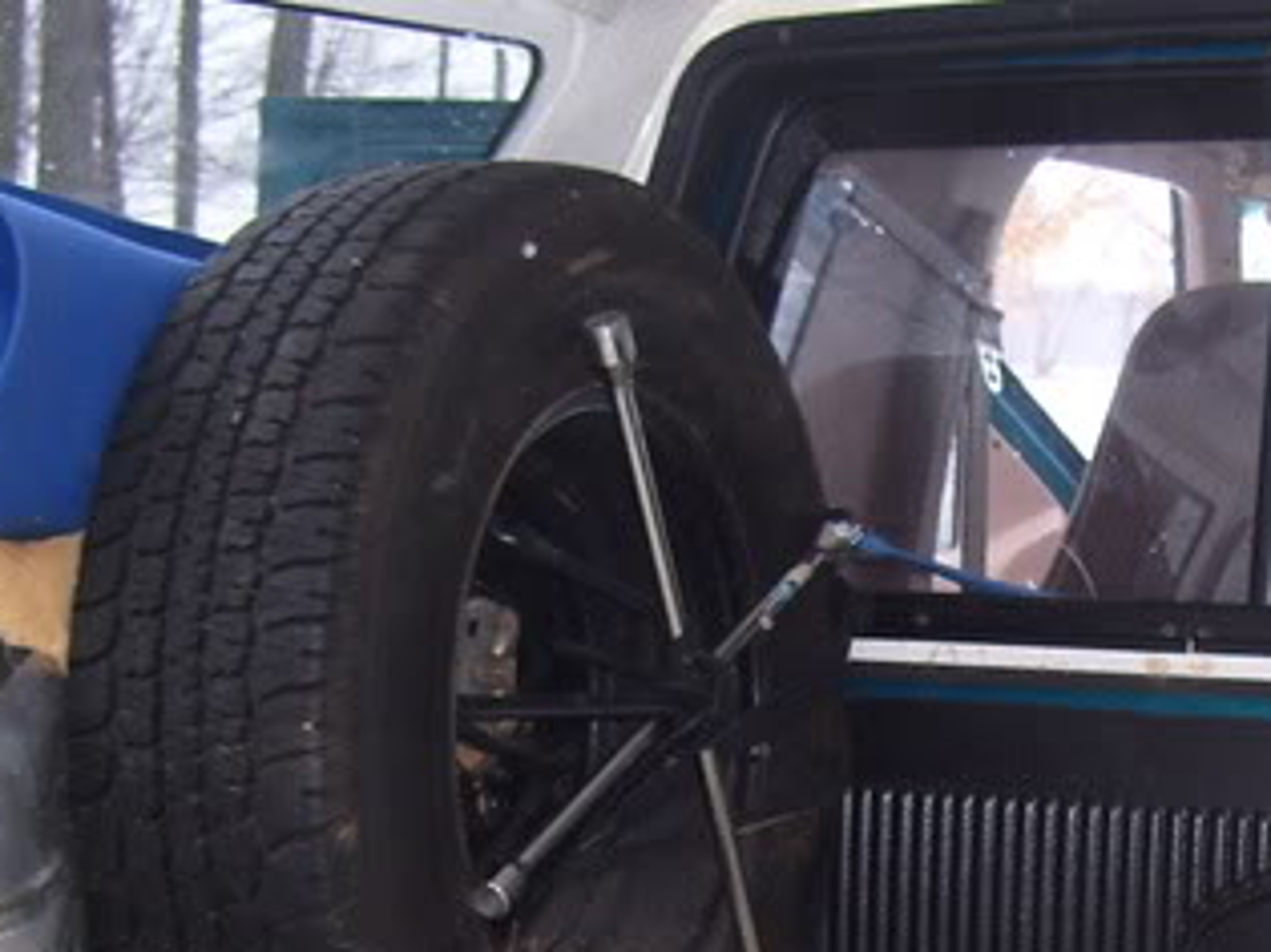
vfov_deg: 15.6
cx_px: 940
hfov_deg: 20.7
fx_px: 3450
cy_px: 791
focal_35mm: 94
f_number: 2.7
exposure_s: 1/60
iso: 80
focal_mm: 6
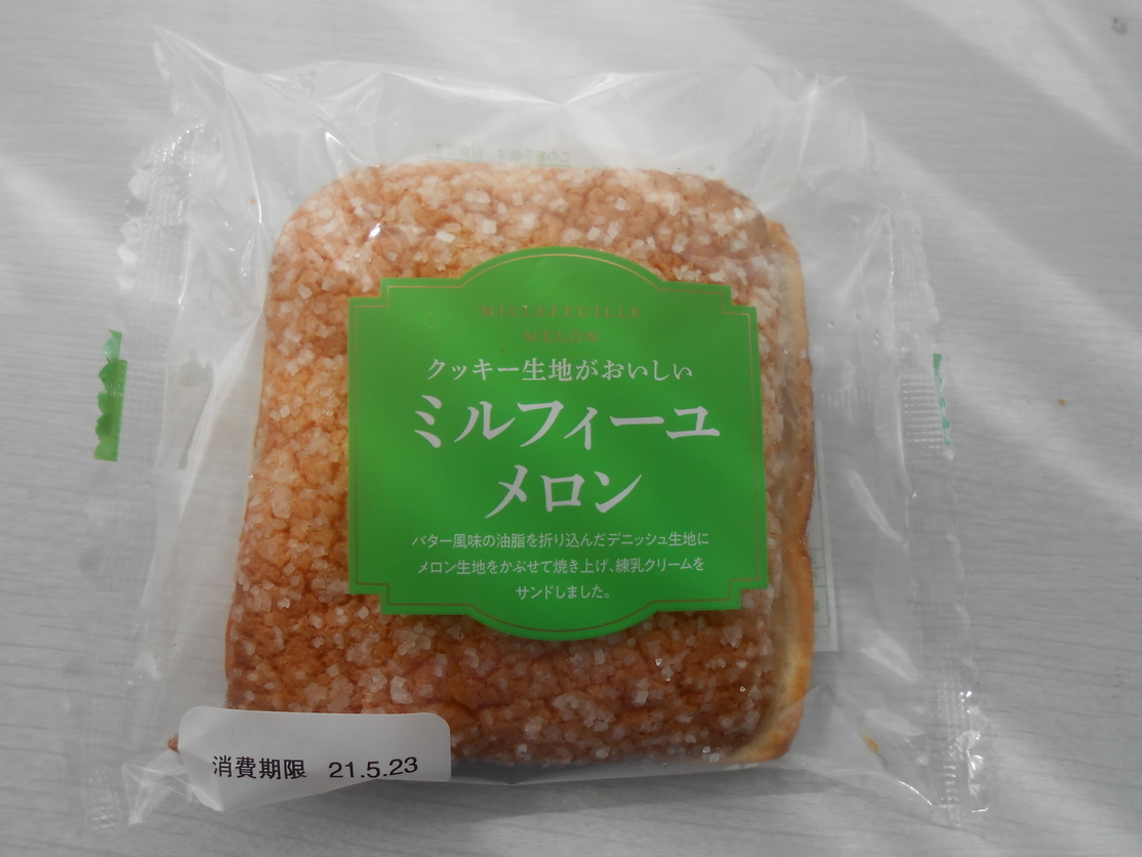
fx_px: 924
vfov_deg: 49.8
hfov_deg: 63.4
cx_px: 531
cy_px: 440
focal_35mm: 28
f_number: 3.5
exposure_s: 1/250
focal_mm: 4.6
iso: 80
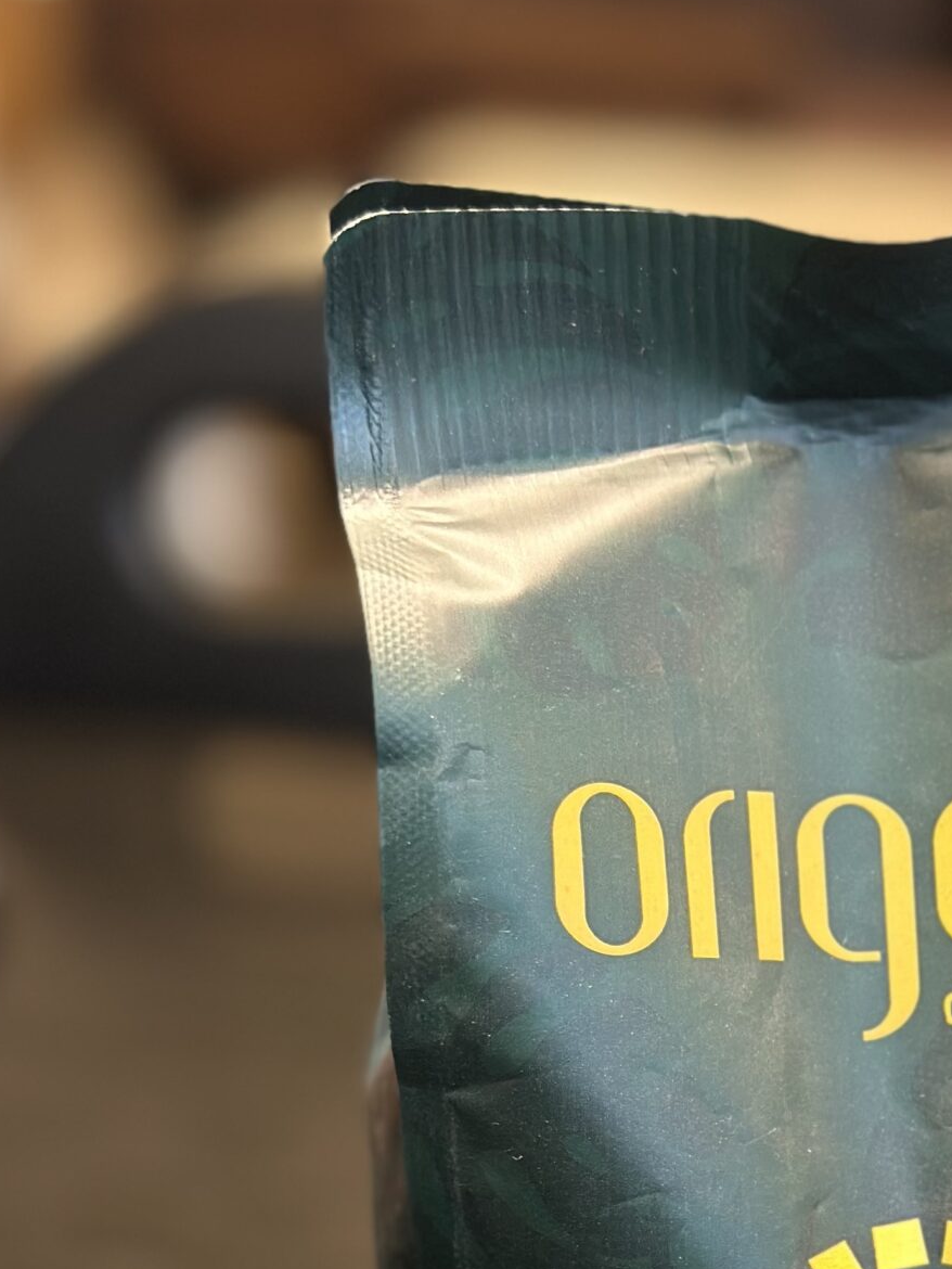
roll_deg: -1.0
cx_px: 993
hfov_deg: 13.9
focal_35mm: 105
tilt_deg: -26.2
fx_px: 3849
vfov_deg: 18.2
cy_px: 1309
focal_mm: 6.86
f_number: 1.78
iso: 125
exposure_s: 1/60
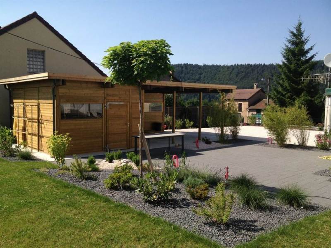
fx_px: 335
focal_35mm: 35
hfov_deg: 52.6
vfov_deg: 40.7
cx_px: 166
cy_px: 124
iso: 50
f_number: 2.4
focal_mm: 4.28
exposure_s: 1/1905
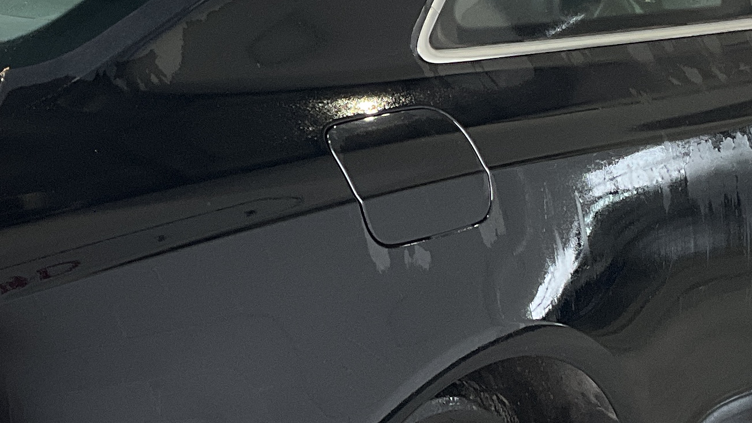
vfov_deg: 12.3
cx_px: 212
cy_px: 242
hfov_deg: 21.6
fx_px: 1954
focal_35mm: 98
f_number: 1.8
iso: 64
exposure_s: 1/122
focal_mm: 3
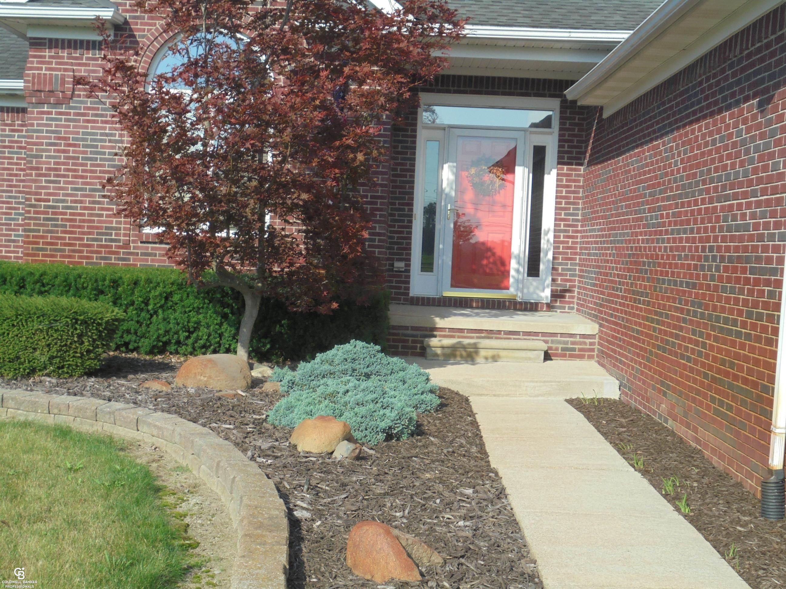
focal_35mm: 49
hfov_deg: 38.9
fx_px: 1113
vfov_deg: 29.7
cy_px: 294
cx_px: 393
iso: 100
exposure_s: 1/500
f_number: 4.8
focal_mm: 8.9
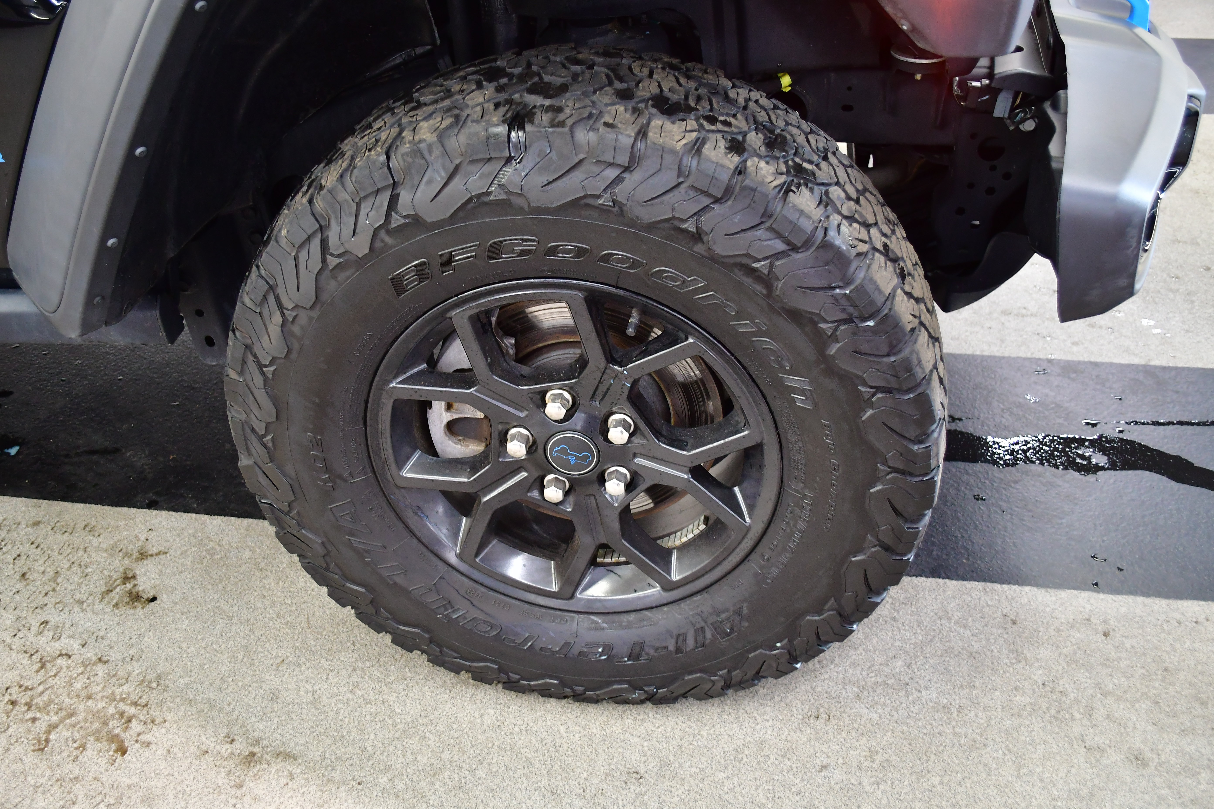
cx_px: 607
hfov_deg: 53.1
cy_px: 404
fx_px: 1214
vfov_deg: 36.9
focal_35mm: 36
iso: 1250
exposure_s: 1/40
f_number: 4
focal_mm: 24
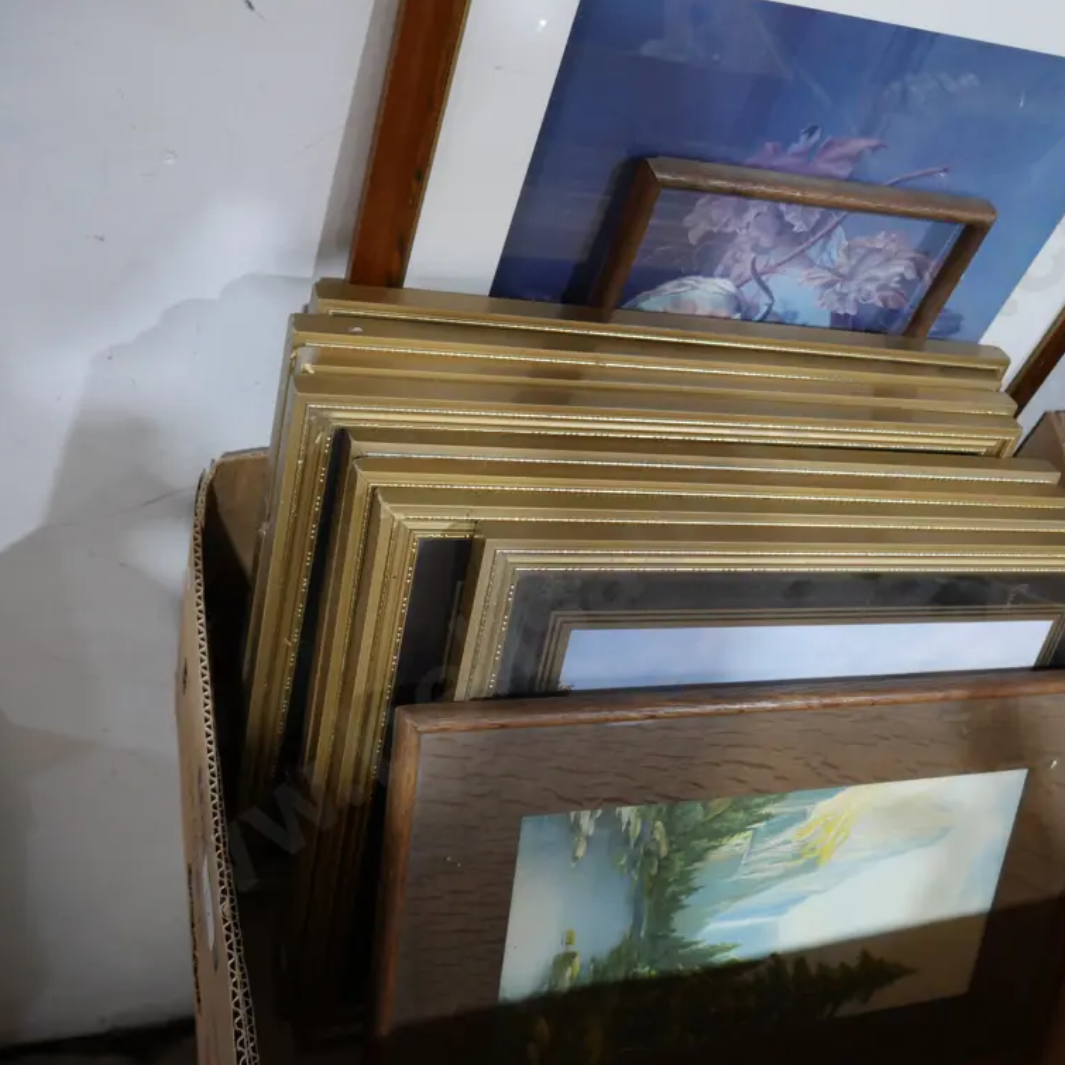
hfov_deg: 45.6
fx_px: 1253
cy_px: 528
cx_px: 673
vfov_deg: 46.0
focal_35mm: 36
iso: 1250
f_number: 3.6
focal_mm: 15
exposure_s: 1/60
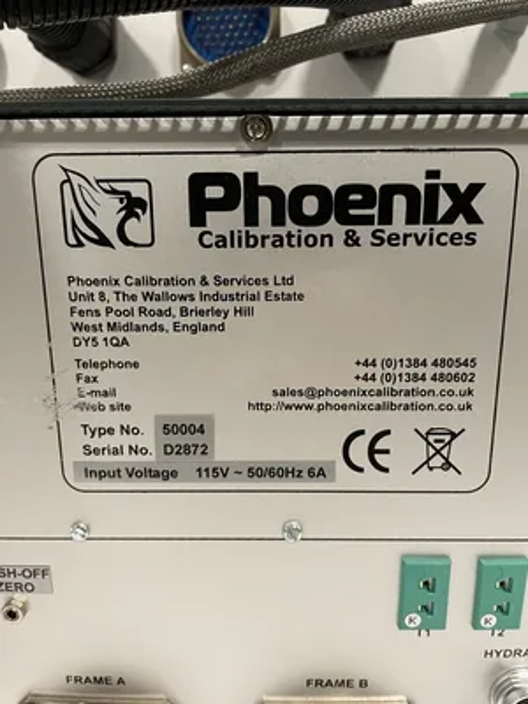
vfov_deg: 67.3
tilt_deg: -15.5
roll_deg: -0.1
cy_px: 352
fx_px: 529
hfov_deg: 53.1
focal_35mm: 26
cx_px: 264
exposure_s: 1/60
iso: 400
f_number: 1.6
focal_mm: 4.2
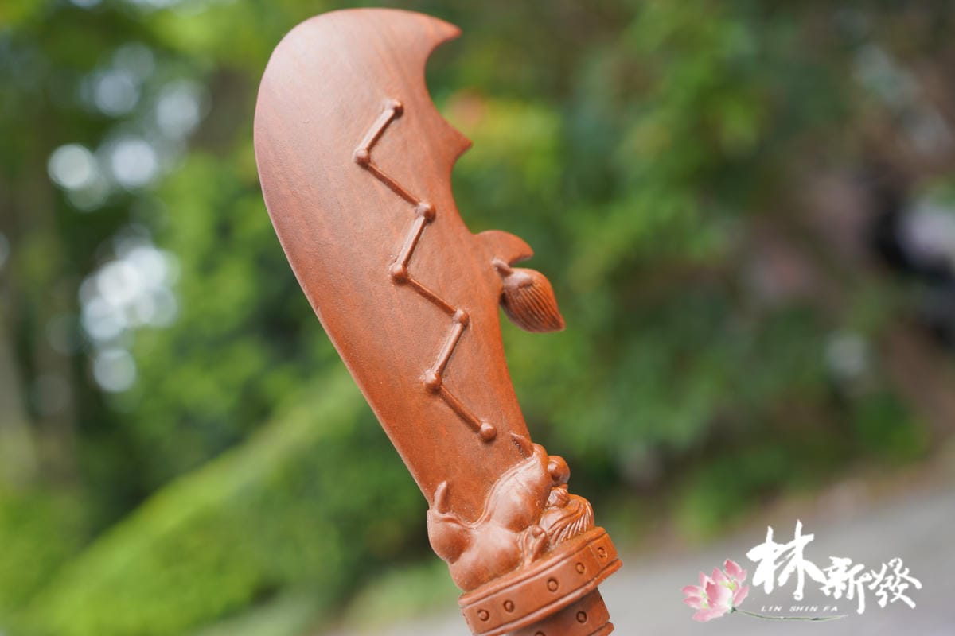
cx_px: 478
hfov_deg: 54.4
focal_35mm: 35
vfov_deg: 37.9
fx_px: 928
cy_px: 318
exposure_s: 1/50
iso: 100
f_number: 5
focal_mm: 35
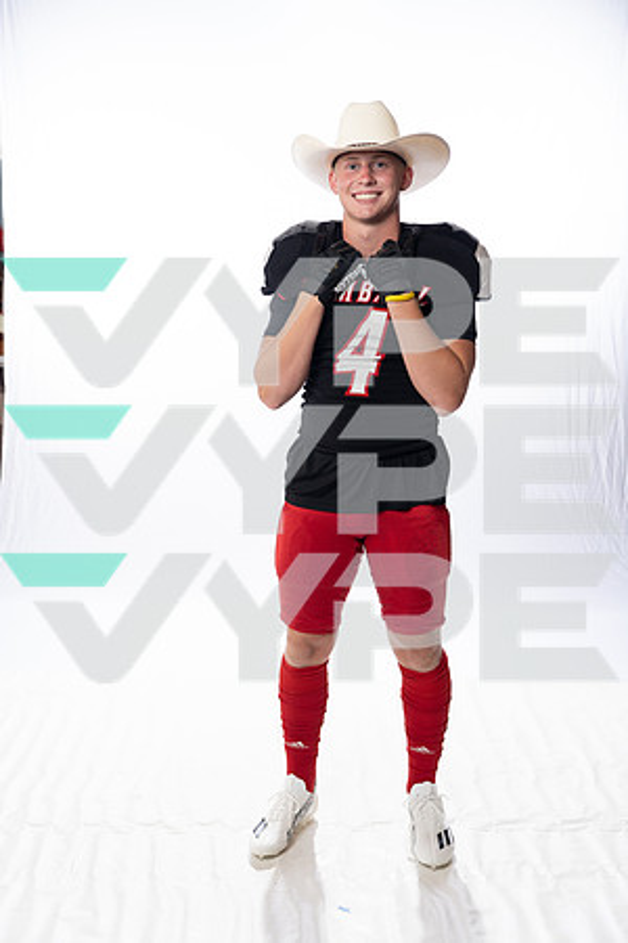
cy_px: 472
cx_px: 314
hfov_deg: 31.9
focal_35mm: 42
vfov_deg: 46.4
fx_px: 1099
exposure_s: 1/250
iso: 400
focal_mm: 42
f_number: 4
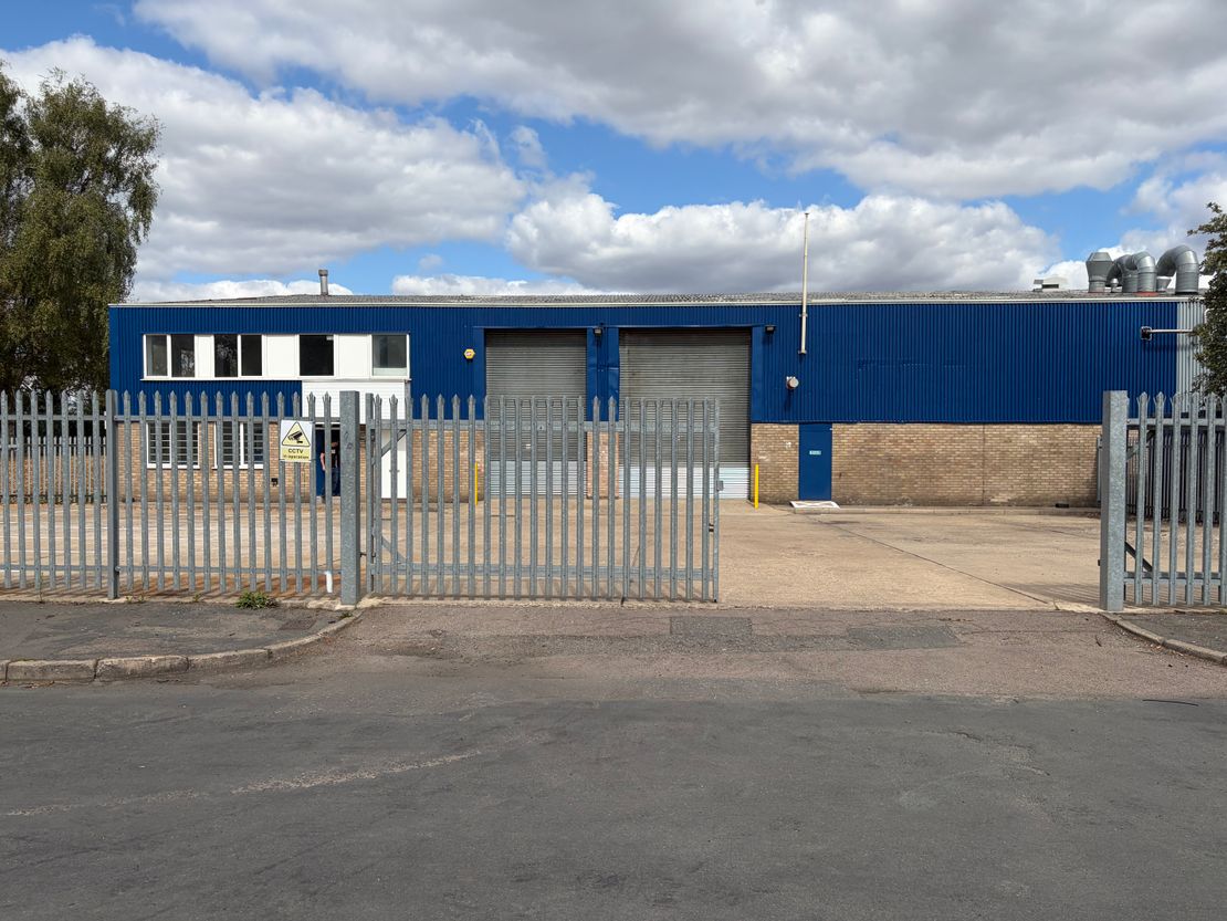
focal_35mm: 26
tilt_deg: -1.4
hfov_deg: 67.3
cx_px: 614
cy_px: 460
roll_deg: +1.2
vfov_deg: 53.1
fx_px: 922
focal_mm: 5.96
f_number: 1.6
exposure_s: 1/5348
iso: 50
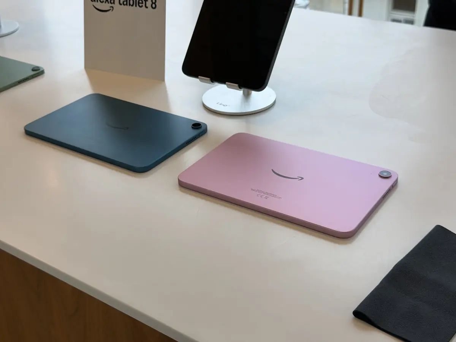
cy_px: 171
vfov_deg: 30.3
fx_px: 632
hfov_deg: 39.7
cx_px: 228
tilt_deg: -30.0
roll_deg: +2.1
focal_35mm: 48
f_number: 1.78
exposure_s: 1/145
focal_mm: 6.76
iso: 50
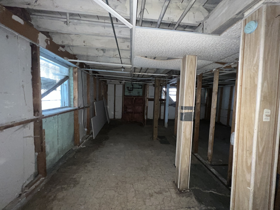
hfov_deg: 106.2
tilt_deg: -5.1
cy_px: 105
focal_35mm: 13
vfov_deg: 89.9
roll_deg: -2.5
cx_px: 140
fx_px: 105
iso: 320
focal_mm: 1.57
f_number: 1.8
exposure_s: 1/24
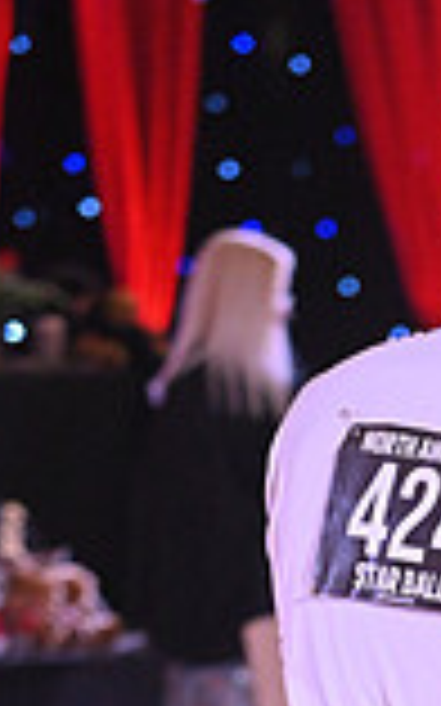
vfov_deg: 4.5
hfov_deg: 2.8
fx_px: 8854
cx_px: 839
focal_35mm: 460
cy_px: 1012
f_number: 5
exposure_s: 1/320
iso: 3200
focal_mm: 122
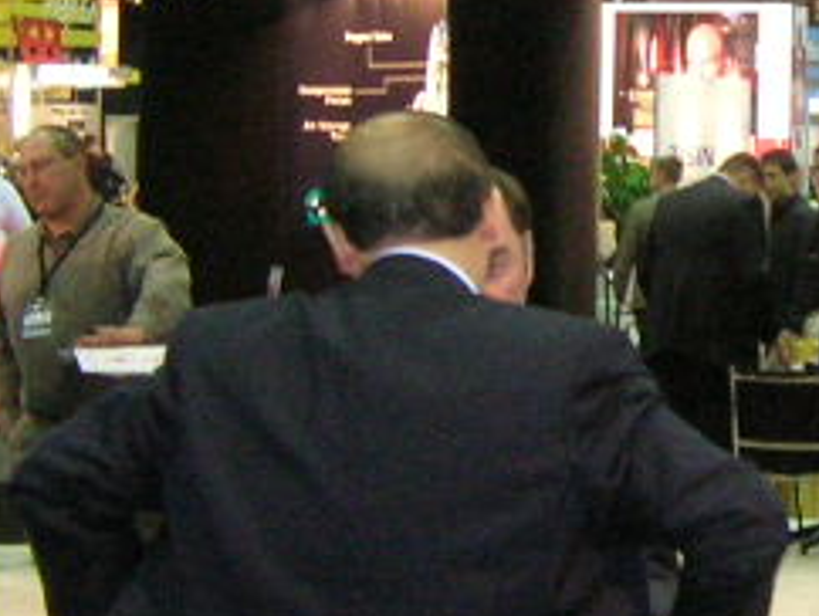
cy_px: 230
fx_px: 3505
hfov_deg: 13.0
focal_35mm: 148
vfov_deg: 10.0
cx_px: 998
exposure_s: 1/24.7
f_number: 2.9
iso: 191
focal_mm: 5.8
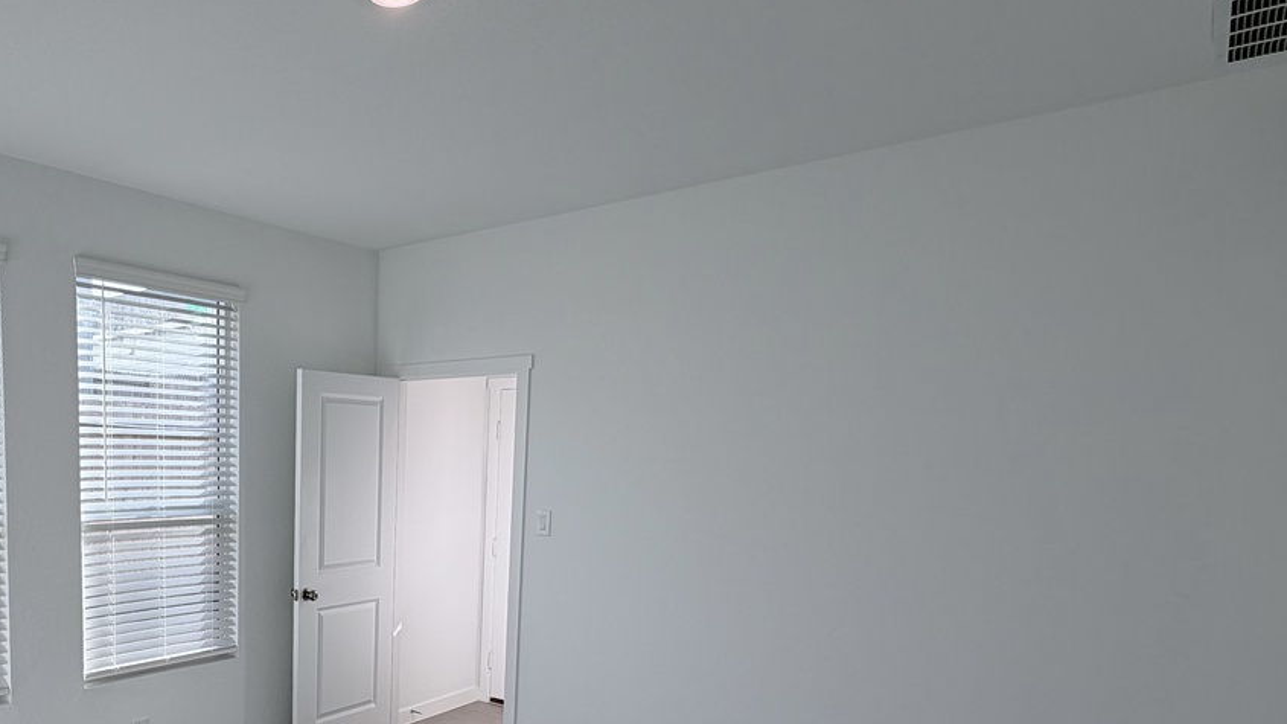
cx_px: 288
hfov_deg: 66.4
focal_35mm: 26
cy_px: 549
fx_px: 887
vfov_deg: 42.9
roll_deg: -0.3
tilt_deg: -5.5
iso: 20
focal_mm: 2.22
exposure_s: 1/120
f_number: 2.2
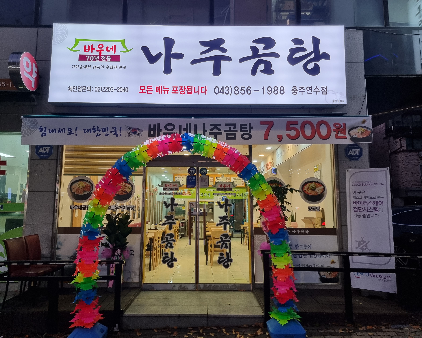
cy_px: 162
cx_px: 198
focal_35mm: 26
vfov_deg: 54.9
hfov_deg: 66.0
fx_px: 325
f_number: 1.8
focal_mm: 6.7
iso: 100
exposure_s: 1/120
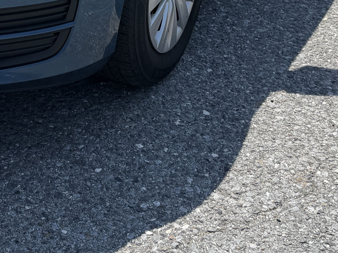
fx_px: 830
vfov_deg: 16.1
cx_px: 14
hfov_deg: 22.3
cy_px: -106
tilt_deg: -15.6
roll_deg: -1.7
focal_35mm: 85
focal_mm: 6.76
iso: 100
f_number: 1.78
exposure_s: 1/4975
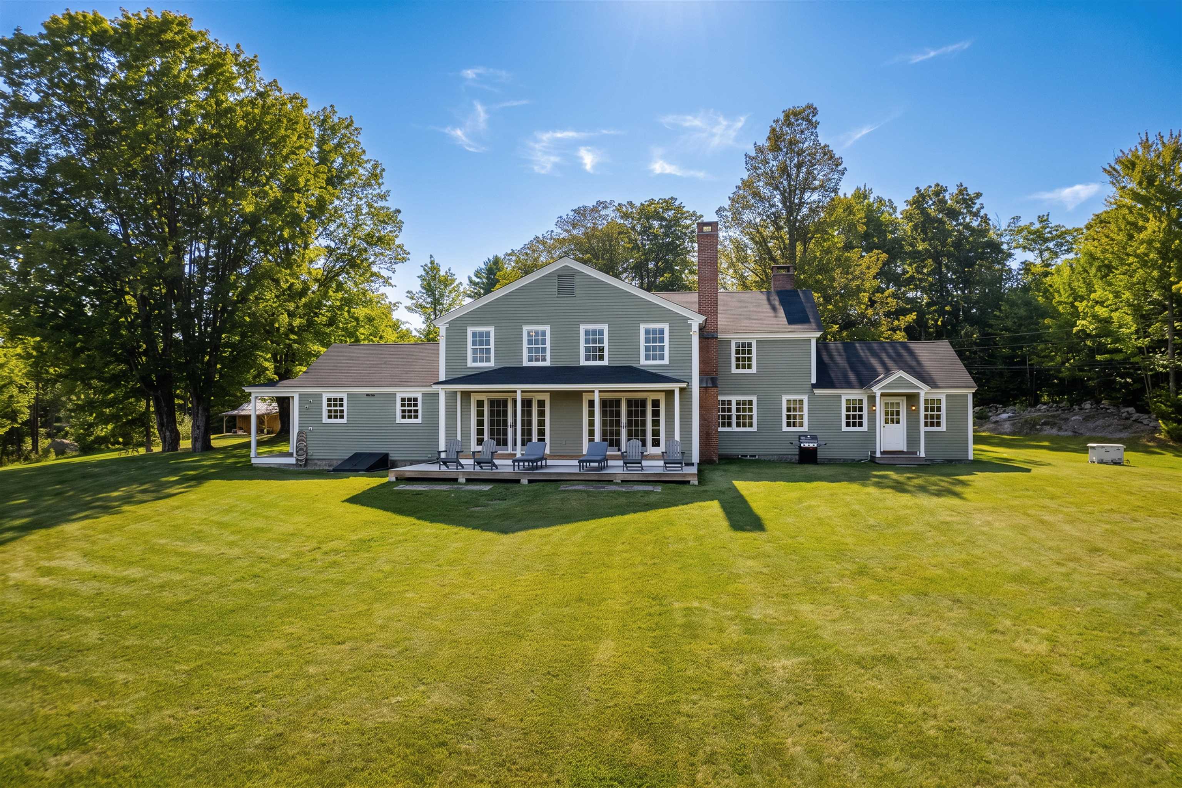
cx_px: 591
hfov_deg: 78.6
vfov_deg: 57.2
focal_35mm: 22
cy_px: 394
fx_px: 722
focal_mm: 8.38
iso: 100
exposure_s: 1/240
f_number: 2.8
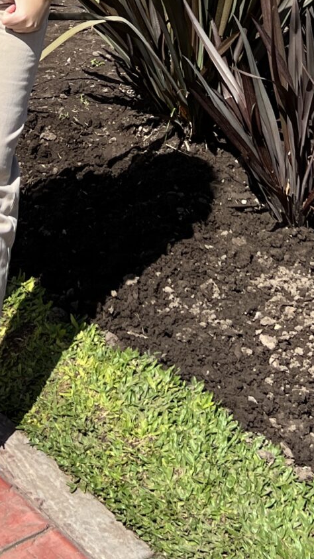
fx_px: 1273
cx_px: 112
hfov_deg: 14.0
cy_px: -204
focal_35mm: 86
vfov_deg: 21.8
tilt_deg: -5.4
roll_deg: -2.1
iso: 50
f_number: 1.5
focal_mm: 5.7
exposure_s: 1/3831
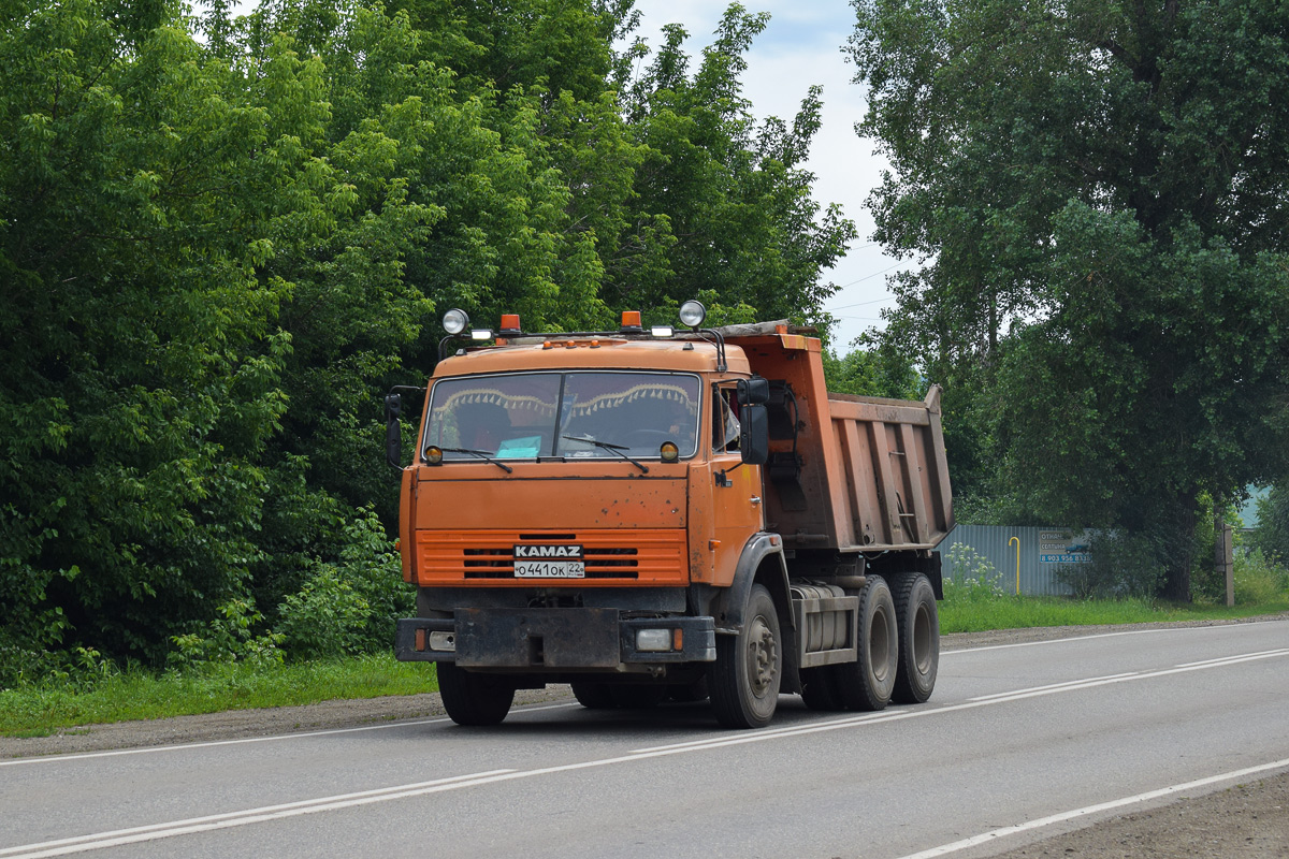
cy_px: 430
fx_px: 2954
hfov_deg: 24.6
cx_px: 644
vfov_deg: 16.6
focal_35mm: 82
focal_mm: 55
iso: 200
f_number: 6.3
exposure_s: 1/640
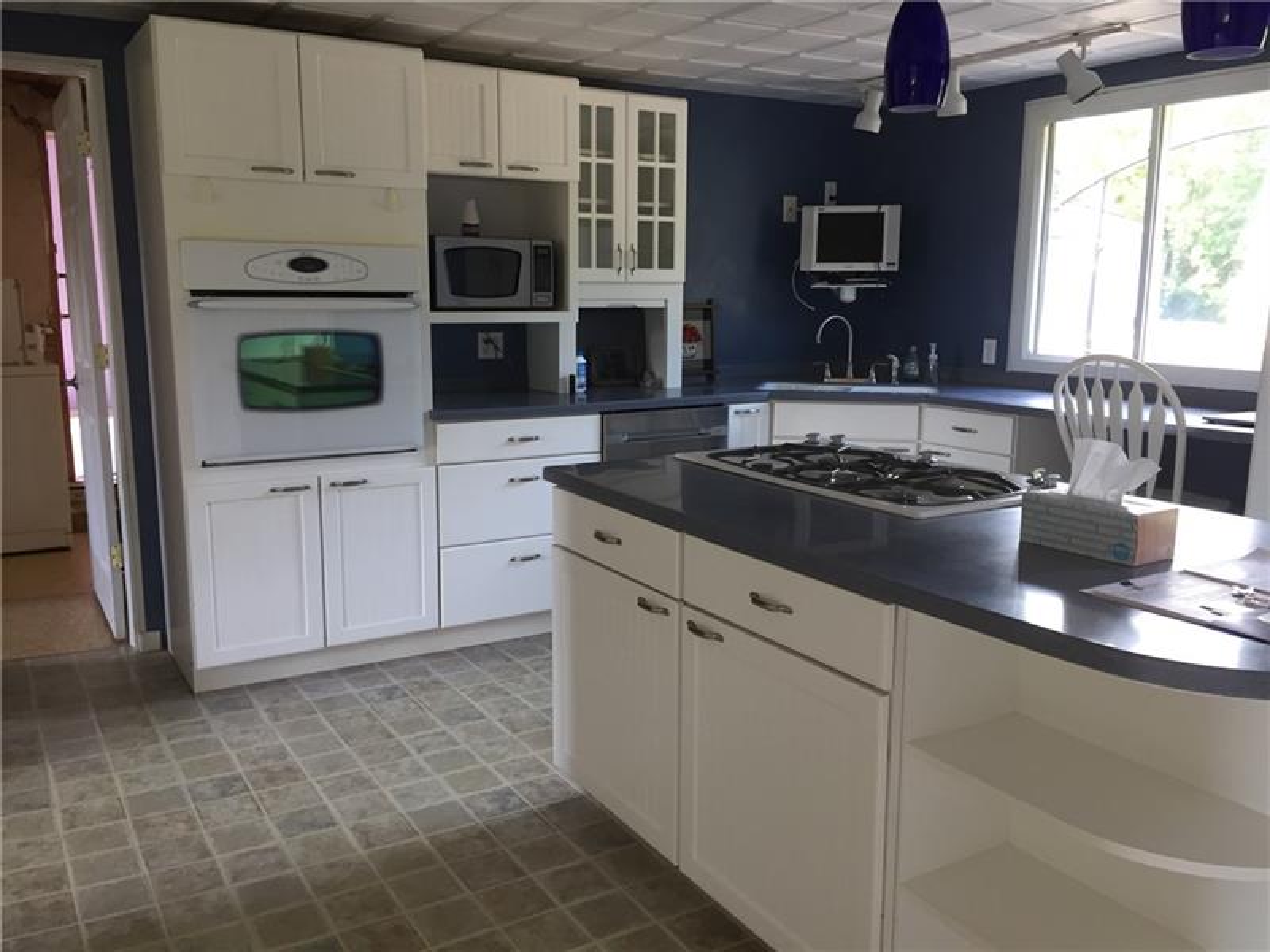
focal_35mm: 29
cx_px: 635
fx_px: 1064
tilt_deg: -13.1
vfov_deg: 48.2
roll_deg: -1.7
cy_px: 476
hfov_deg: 61.7
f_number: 2.2
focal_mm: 4.15
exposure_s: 1/33
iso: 80
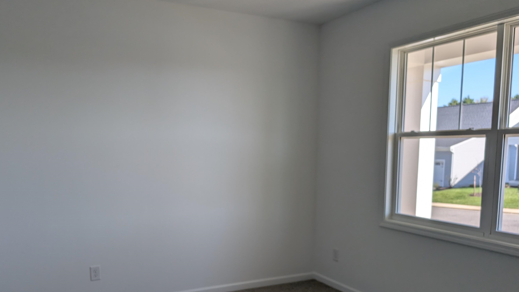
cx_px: 229
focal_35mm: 30
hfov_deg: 64.1
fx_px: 413
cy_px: 194
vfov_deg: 38.5
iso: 24
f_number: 1.68
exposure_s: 1/318
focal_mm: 6.9
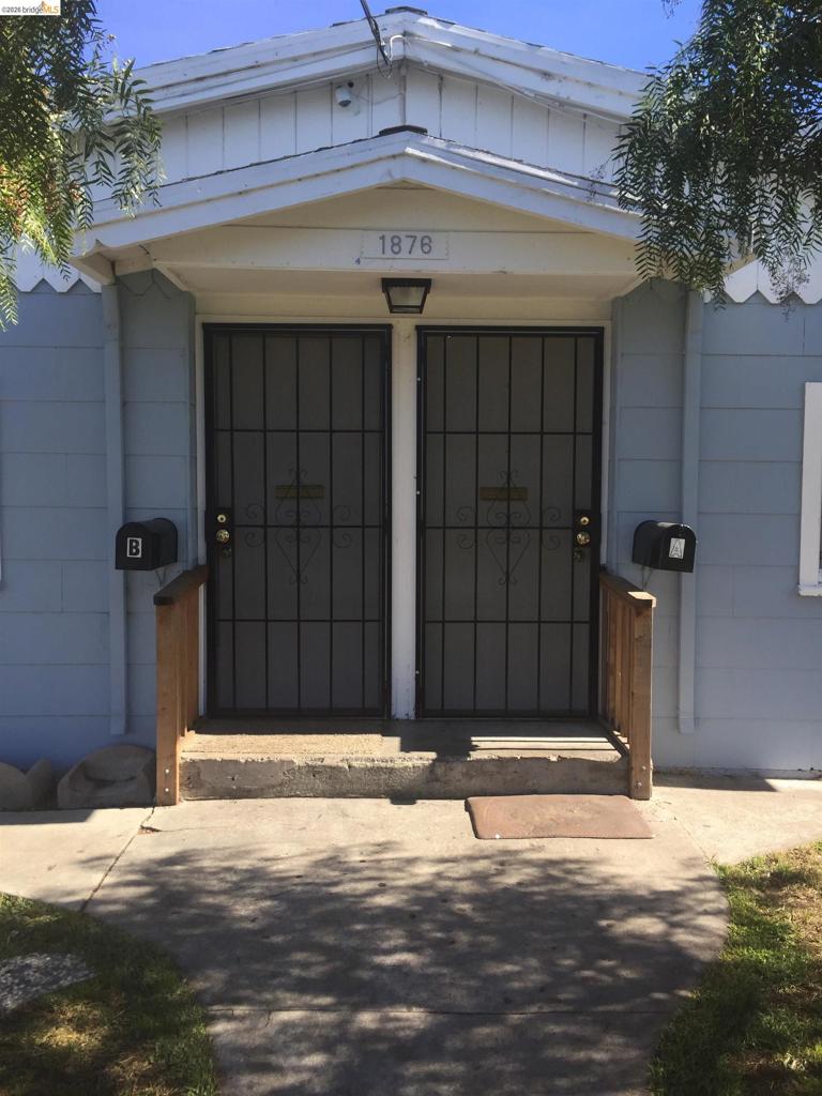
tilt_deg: -3.5
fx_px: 918
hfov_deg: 48.2
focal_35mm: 29
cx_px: 411
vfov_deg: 61.7
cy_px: 548
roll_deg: +0.3
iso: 32
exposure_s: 1/670
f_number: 2.2
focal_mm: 4.15
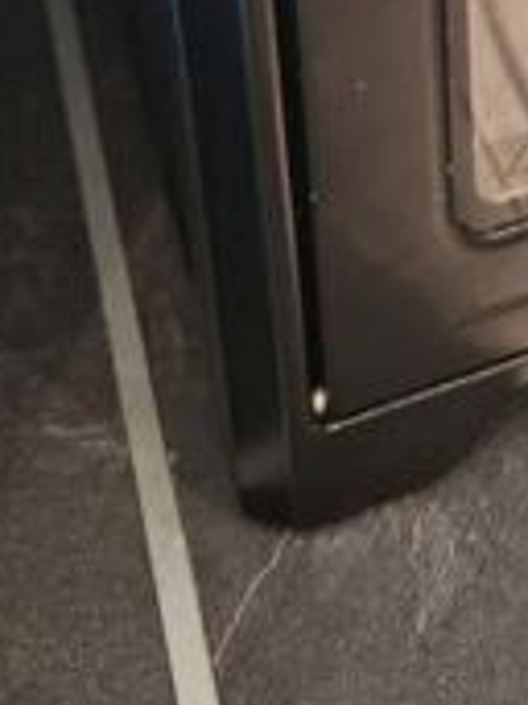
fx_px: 1751
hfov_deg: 14.9
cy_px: -581
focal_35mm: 86
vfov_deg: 17.9
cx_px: 961
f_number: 1.8
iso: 250
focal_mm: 5.54
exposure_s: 1/25
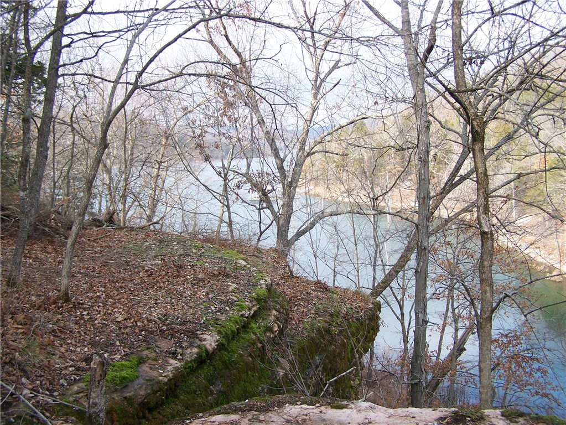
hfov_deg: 49.0
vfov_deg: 37.7
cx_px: 283
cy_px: 212
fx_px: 622
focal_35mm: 38
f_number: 2.8
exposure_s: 1/250
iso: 80
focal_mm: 6.3
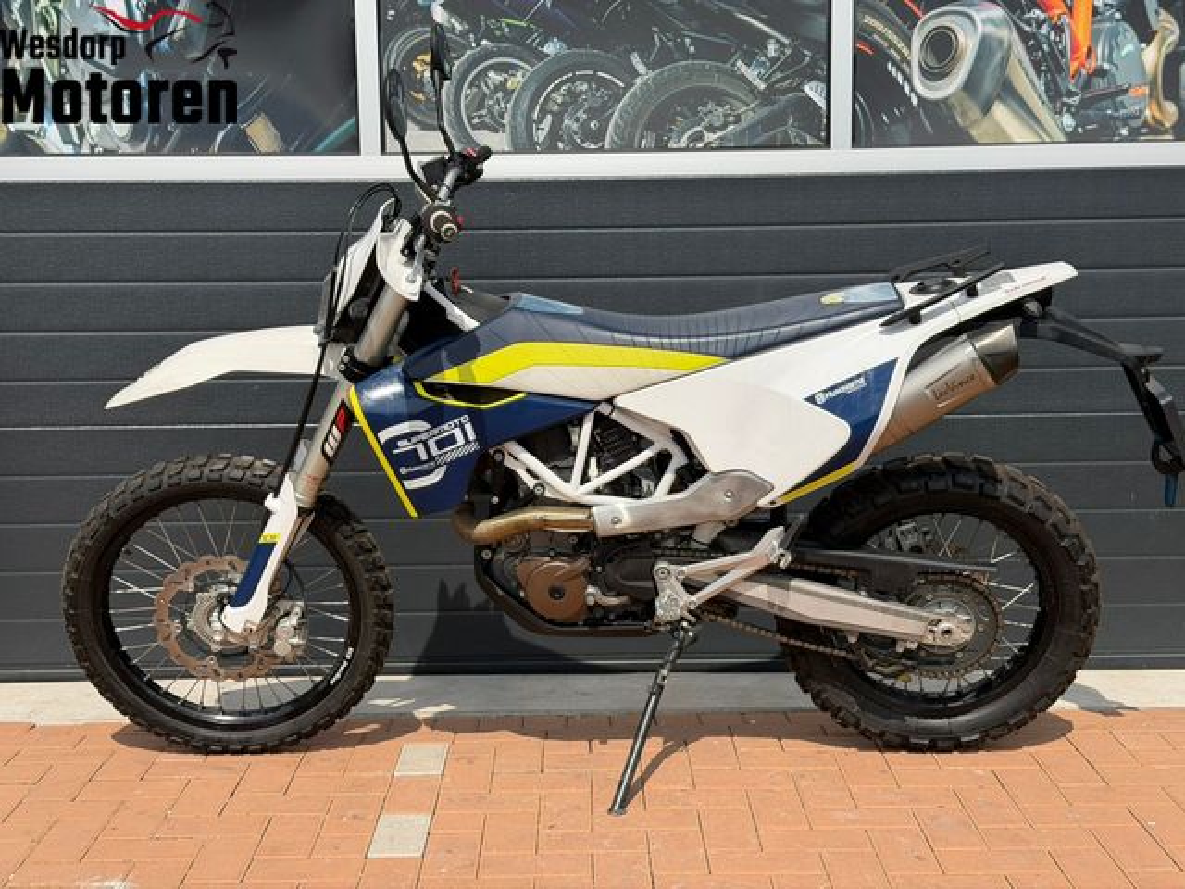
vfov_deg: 30.3
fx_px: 1643
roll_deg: +0.8
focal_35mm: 48
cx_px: 592
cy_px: 444
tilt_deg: -5.4
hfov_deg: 39.7
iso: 64
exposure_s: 1/5208
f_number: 1.78
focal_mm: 6.76
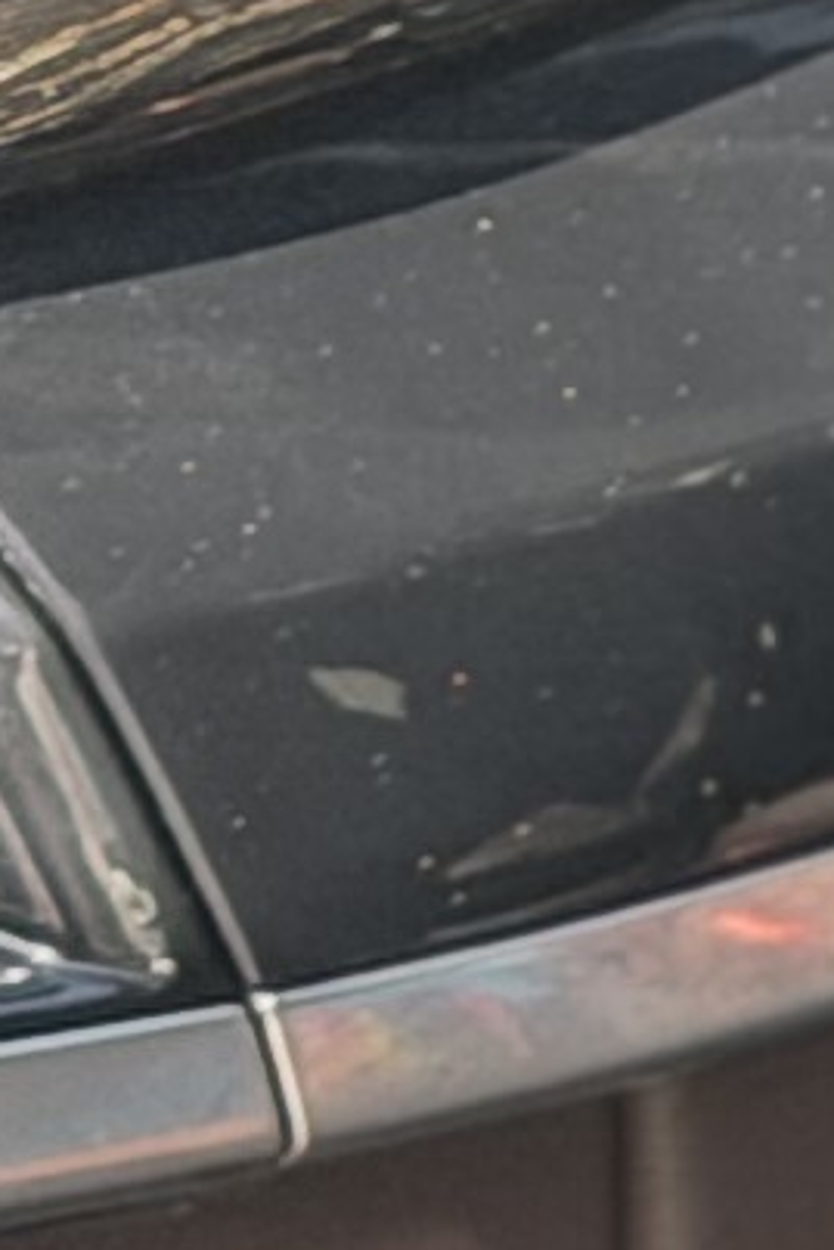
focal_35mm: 499
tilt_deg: -23.1
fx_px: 17324
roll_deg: -3.9
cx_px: 4099
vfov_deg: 4.1
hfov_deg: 2.6
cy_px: -357
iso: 80
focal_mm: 6.76
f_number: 1.78
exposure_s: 1/281
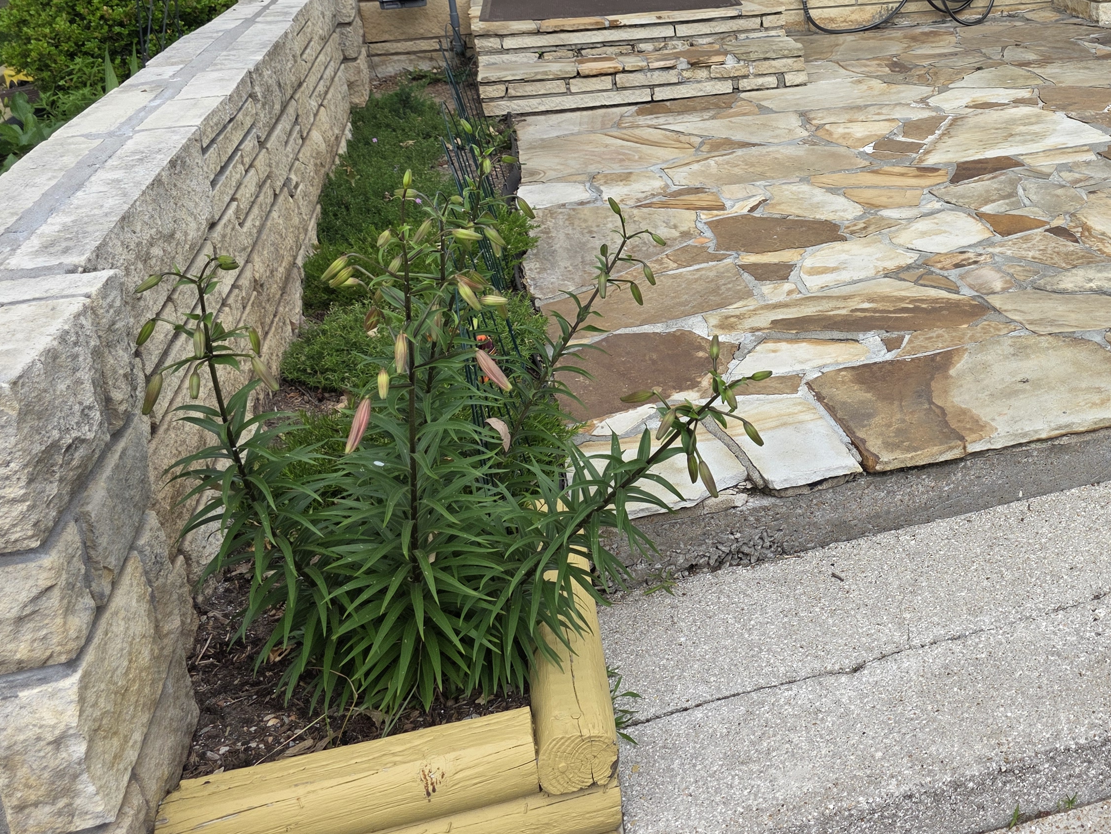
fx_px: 1316
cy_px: 132
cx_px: 870
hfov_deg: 43.8
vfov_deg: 33.8
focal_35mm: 41
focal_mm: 6.3
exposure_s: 1/359
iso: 50
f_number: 1.7
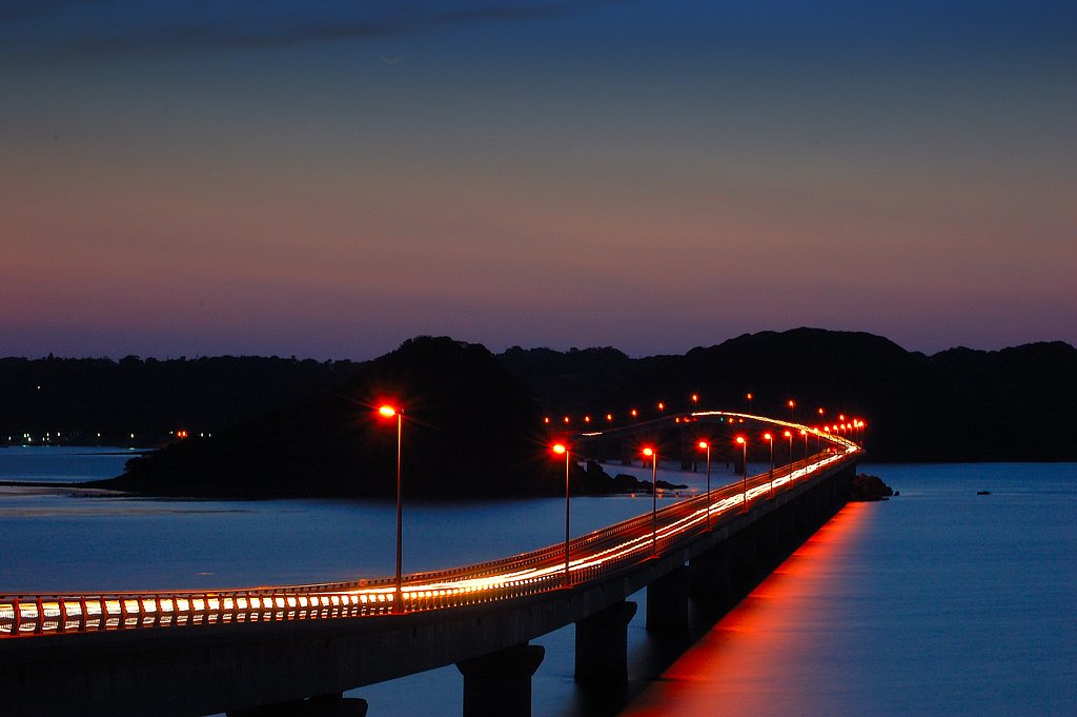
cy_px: 358
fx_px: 3139
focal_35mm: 105
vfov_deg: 13.0
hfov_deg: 19.5
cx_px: 538
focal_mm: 70
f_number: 25
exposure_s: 30
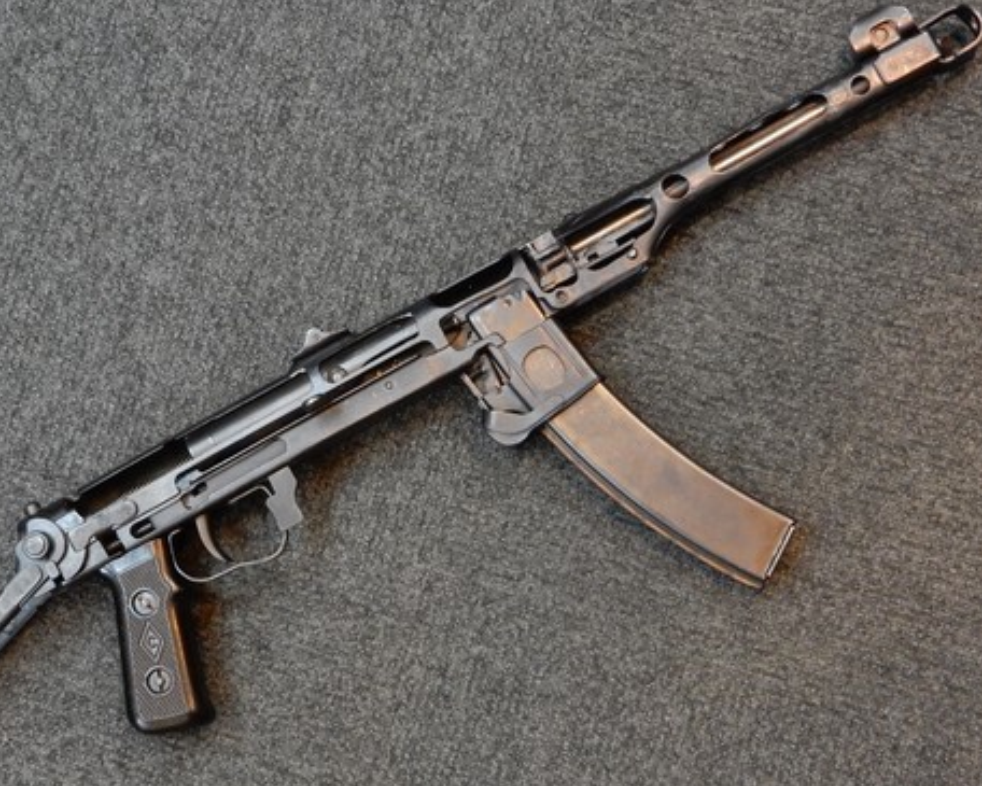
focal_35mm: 71
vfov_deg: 21.5
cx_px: 370
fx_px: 2064
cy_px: 474
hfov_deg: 26.7
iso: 640
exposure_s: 1/8
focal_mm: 9
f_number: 4.5
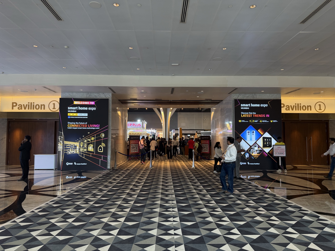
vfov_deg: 56.8
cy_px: 126
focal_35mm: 24
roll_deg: +0.0
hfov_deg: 71.6
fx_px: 232
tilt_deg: +2.9
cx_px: 168
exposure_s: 1/100
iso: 125
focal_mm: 6.76
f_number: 1.78
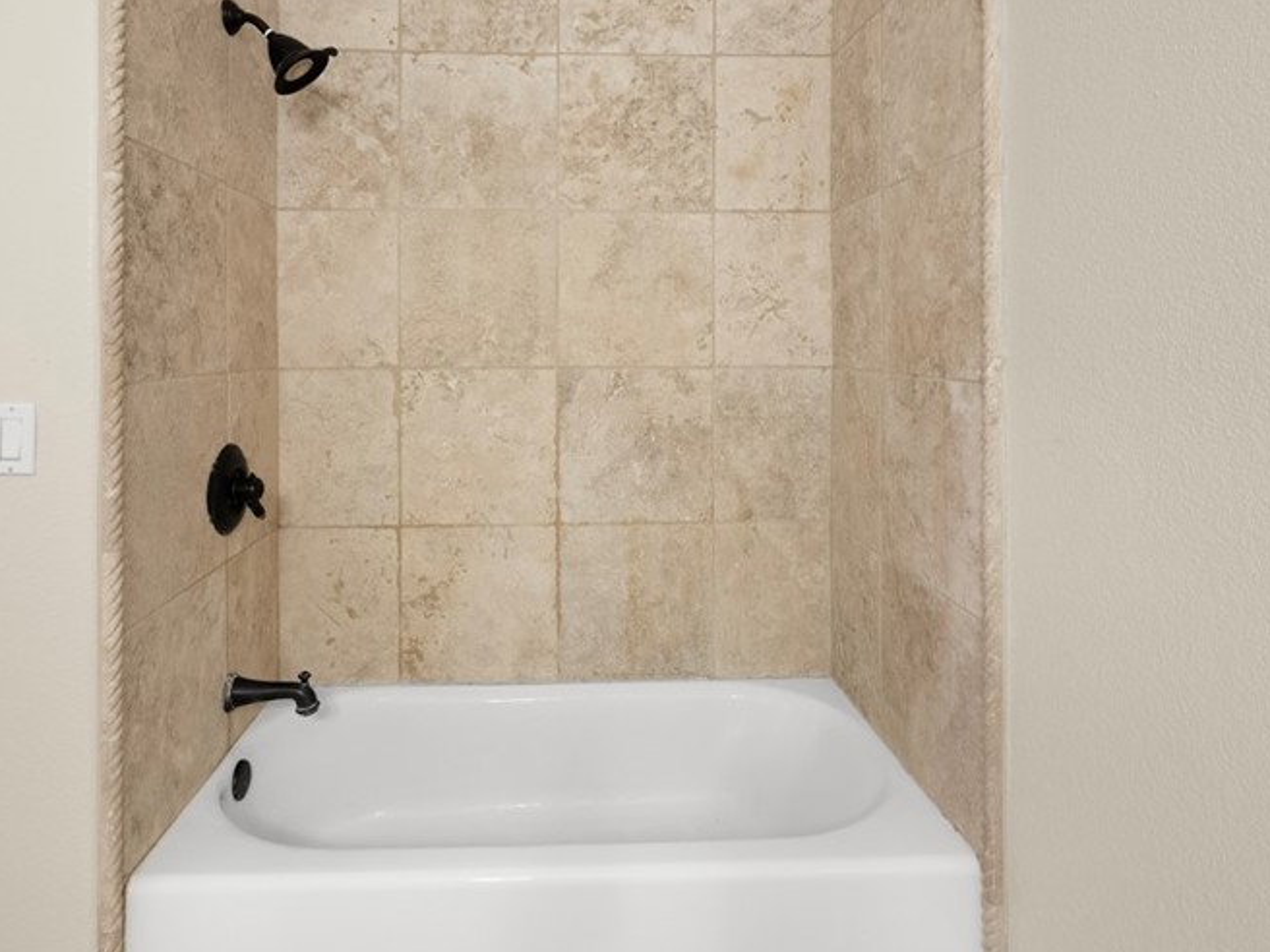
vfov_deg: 62.2
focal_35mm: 21
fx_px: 770
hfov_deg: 78.8
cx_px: 583
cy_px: 334
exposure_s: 1/2
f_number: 8
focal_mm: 14
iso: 1600
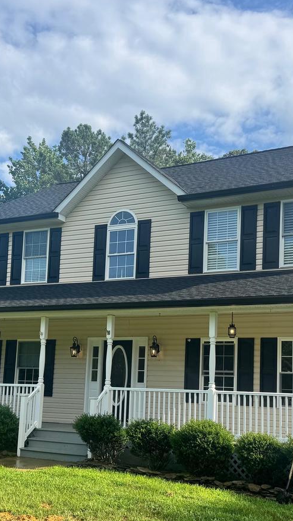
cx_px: 158
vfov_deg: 47.1
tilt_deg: +6.3
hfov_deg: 27.7
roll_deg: -1.6
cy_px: 315
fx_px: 594
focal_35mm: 43
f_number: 1.78
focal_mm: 6.76
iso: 80
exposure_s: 1/2959
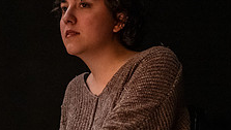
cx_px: 87
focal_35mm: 136
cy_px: 109
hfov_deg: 15.8
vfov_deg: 8.9
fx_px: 834
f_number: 1.8
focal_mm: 50
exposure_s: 1/100
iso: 16000
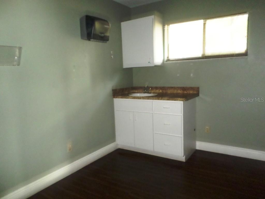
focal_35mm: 25
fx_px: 191
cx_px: 132
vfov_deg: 54.9
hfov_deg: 69.4
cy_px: 100
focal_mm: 4.5
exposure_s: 1/8
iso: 400
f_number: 2.5
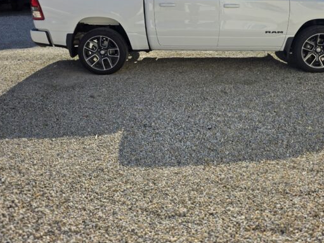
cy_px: 69
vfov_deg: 38.9
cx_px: 195
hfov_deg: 51.0
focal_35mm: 36
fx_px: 337
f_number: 1.7
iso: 80
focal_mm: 6.25
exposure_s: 1/6809
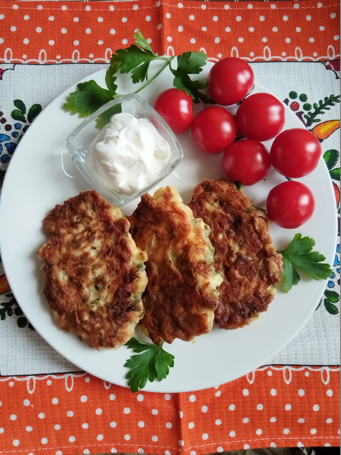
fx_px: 341
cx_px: 170
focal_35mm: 26
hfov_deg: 53.1
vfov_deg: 67.3
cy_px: 228
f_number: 1.9
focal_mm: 4.95
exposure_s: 1/100
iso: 1803
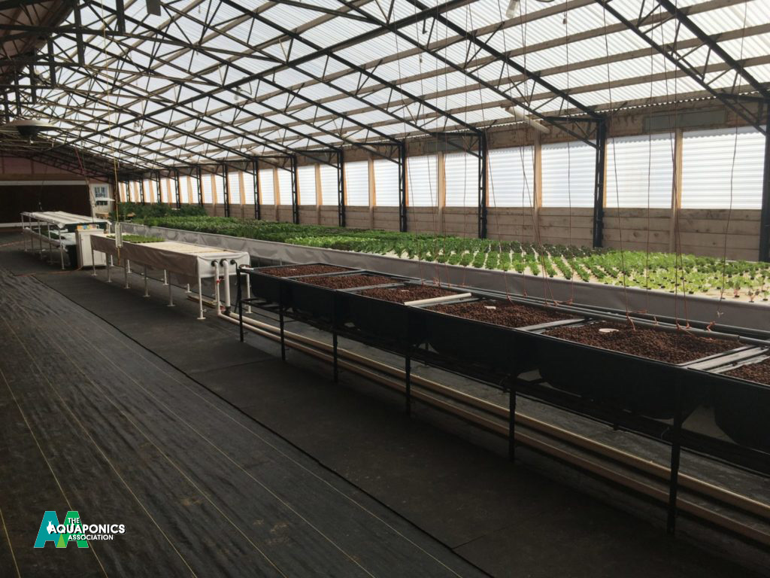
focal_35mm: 29
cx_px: 385
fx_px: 645
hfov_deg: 61.7
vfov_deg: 48.2
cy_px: 289
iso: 25
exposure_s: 1/1637
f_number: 2.2
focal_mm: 4.15
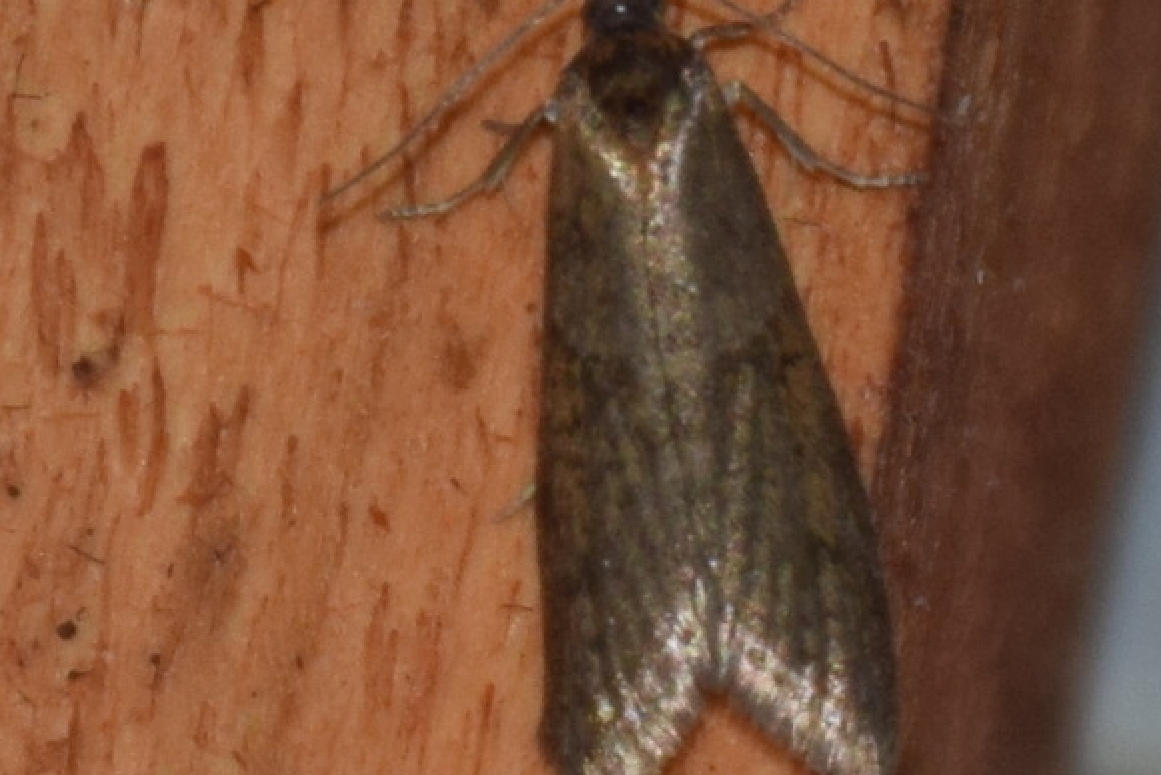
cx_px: 698
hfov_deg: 6.0
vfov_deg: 4.0
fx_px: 11164
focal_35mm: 346
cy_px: 324
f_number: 5.6
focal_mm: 140
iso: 400
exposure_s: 1/60
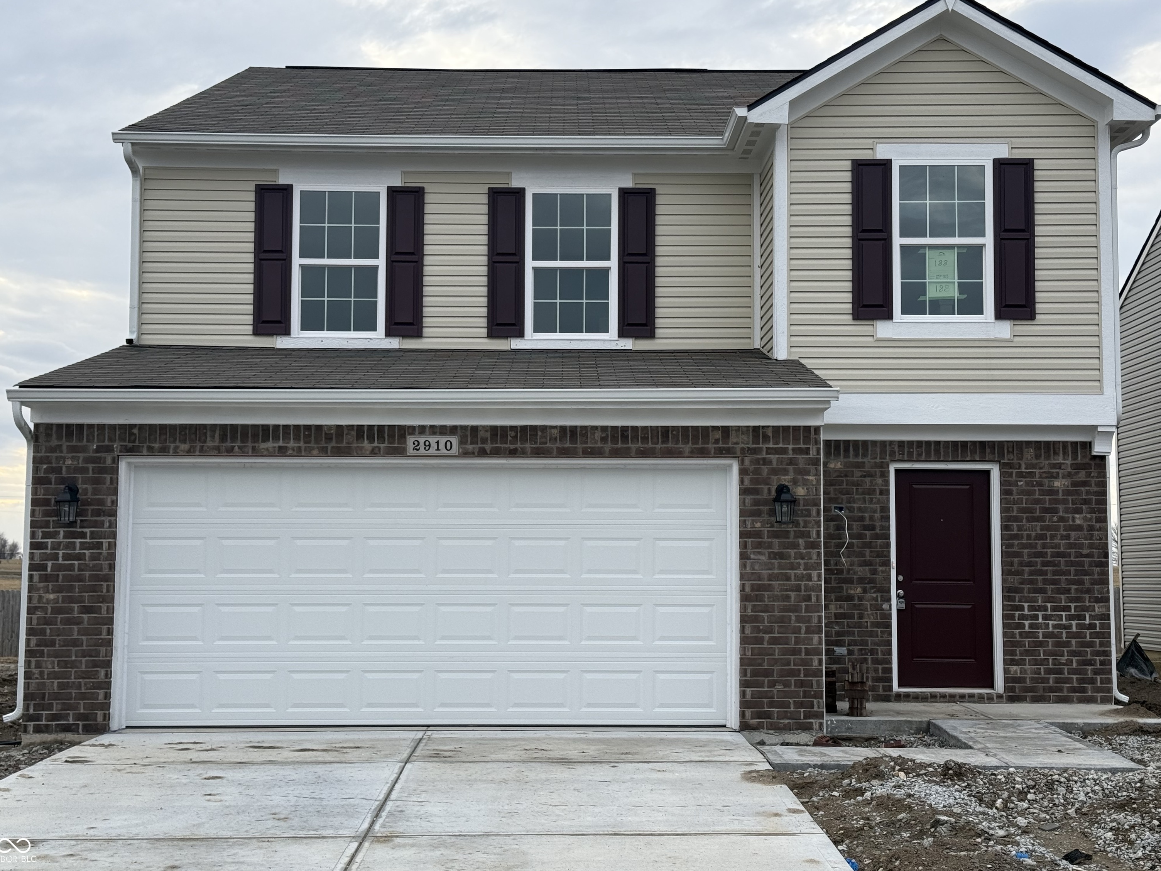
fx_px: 1643
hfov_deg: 38.9
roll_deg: -0.2
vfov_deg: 29.7
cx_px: 572
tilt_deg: +5.0
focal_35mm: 49
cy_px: 428
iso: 64
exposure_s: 1/1070
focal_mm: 6.76
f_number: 1.78
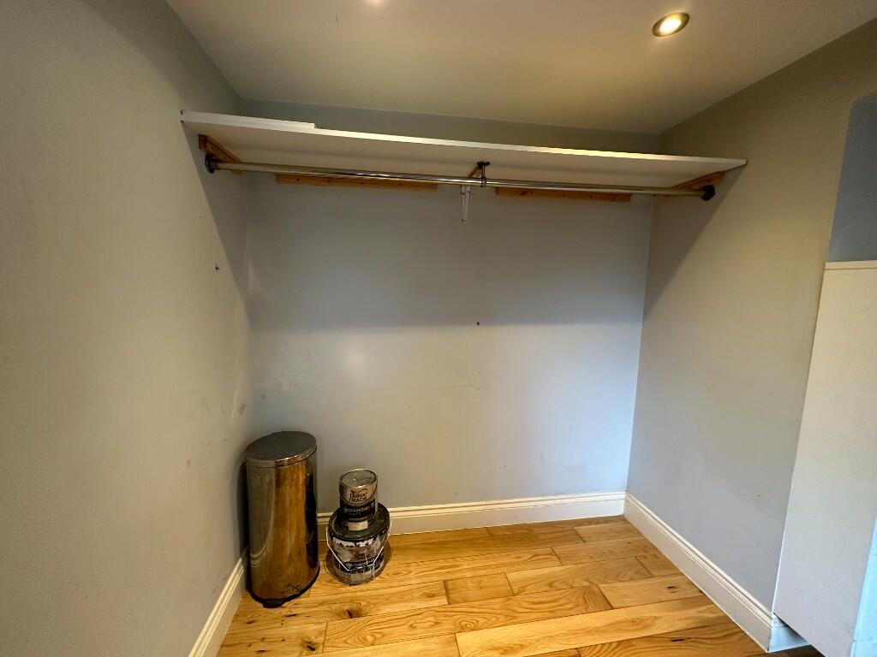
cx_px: 438
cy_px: 328
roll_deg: -0.8
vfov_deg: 85.7
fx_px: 355
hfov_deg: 102.1
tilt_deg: -9.3
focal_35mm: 14
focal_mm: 2.22
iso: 160
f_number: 2.2
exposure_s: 1/50
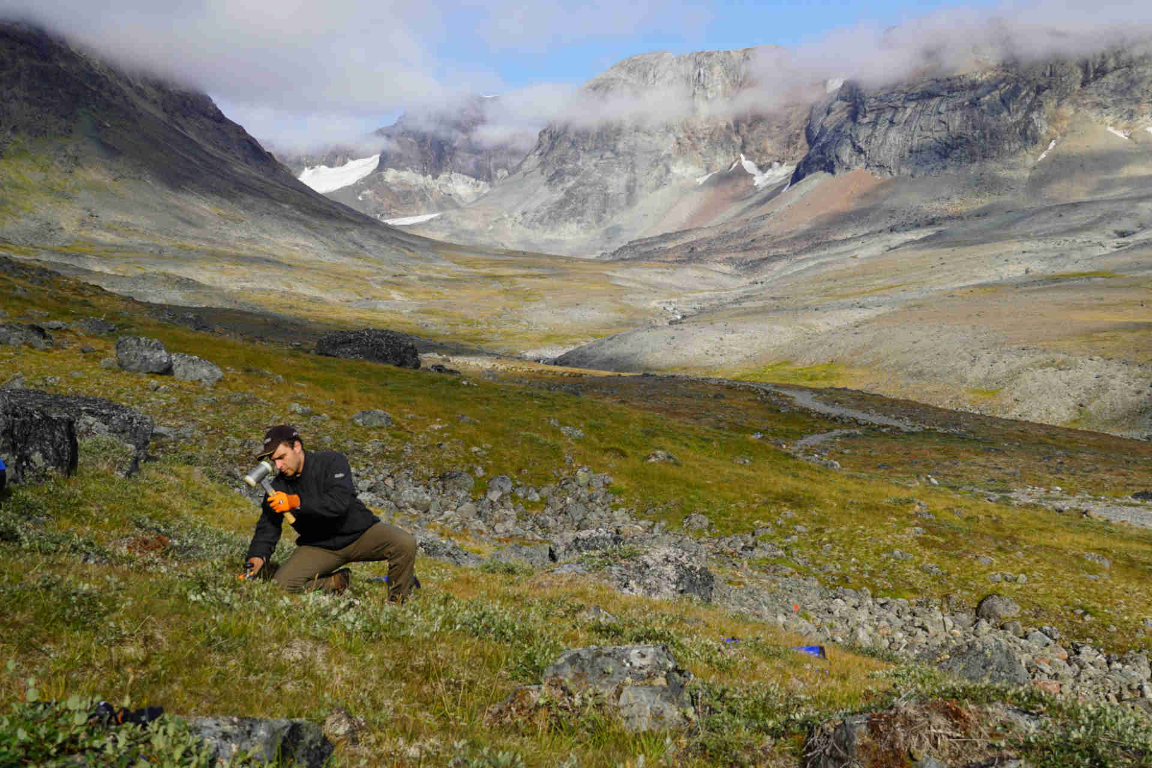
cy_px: 384
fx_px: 1152
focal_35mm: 36
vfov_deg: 36.9
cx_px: 576
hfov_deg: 53.1
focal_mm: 24
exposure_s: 1/640
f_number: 5
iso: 100
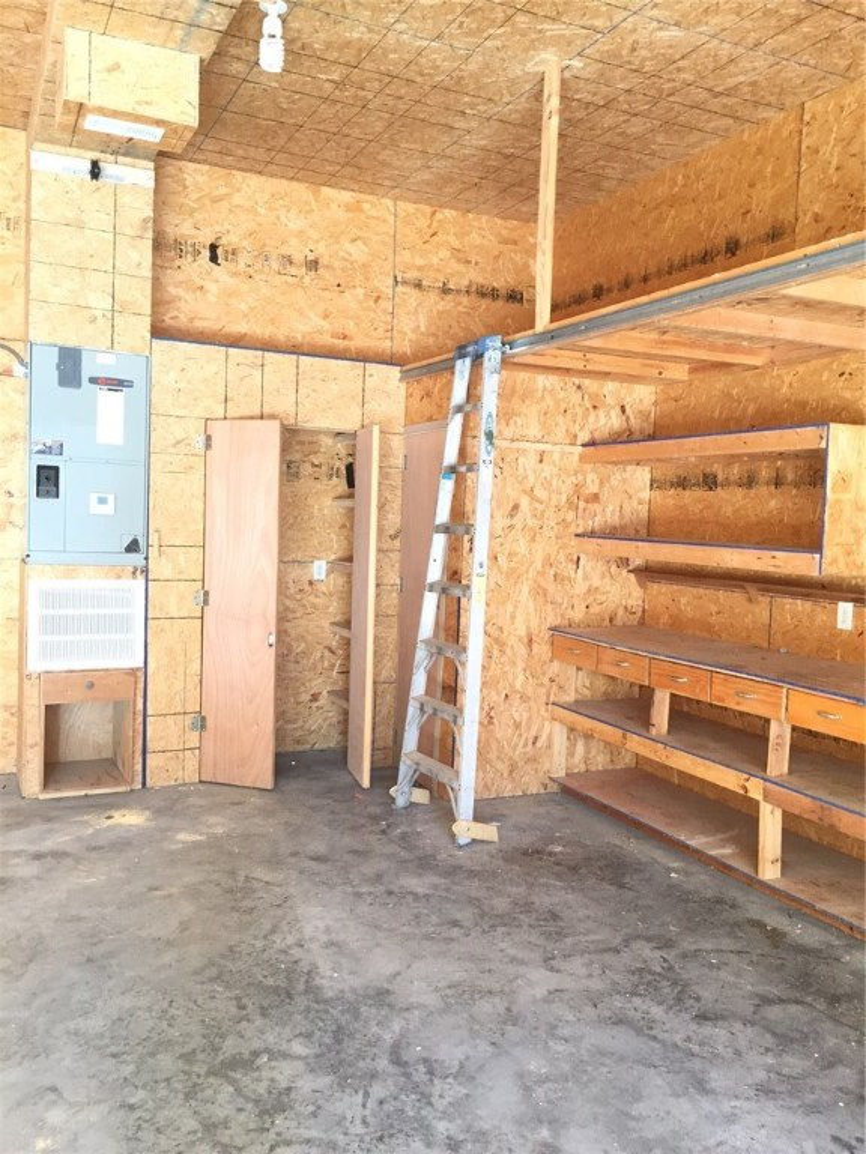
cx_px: 433
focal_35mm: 29
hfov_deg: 48.2
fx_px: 967
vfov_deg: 61.7
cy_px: 577
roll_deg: -2.1
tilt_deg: -3.2
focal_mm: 4.15
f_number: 2.2
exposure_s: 1/30
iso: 80
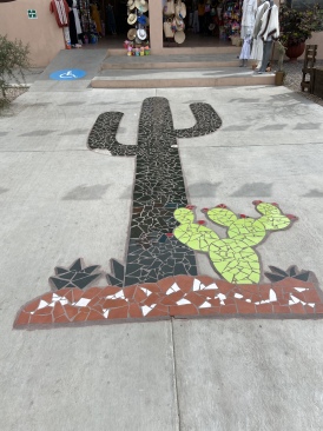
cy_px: 216
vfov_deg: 67.3
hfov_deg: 53.0
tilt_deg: -31.4
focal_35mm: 26
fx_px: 324
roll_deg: +1.4
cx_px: 162
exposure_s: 1/2967
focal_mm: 4.25
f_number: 1.8
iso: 32
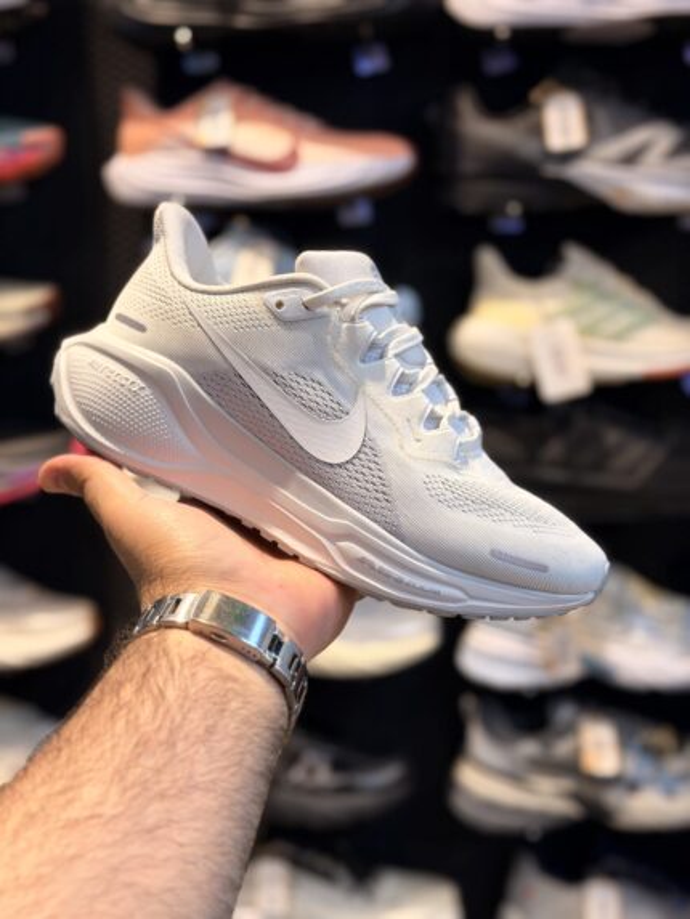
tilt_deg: -10.1
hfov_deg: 30.3
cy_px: 460
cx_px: 345
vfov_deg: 39.6
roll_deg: +2.8
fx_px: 1275
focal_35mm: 48
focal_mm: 6.76
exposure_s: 1/121
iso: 50
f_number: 1.78
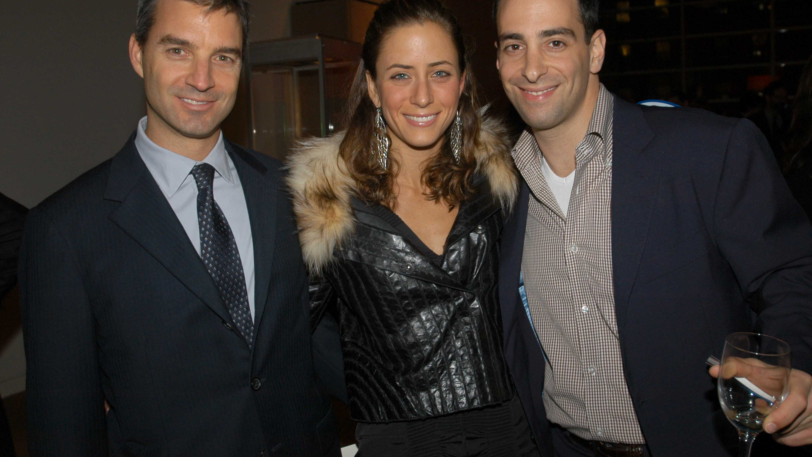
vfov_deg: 38.3
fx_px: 657
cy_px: 206
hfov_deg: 63.4
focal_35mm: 31
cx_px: 398
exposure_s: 1/60
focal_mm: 19
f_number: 5
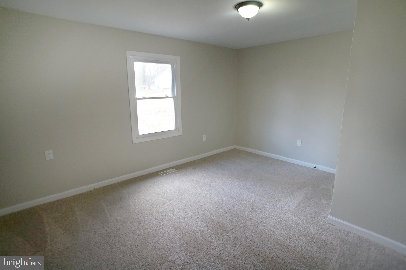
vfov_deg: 53.0
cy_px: 135
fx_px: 270
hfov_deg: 73.8
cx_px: 203
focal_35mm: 24
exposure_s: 1/60
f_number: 4
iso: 640
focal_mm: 16
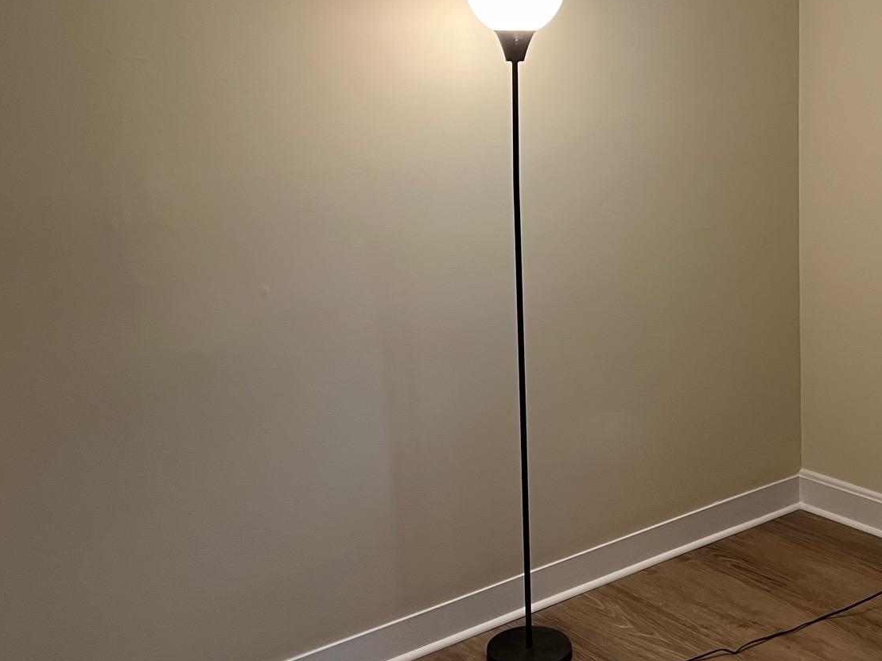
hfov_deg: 39.3
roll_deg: +2.7
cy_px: 206
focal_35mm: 48
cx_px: 570
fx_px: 1223
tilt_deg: -8.3
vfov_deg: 30.0
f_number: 1.5
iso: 125
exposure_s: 1/60
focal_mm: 5.7
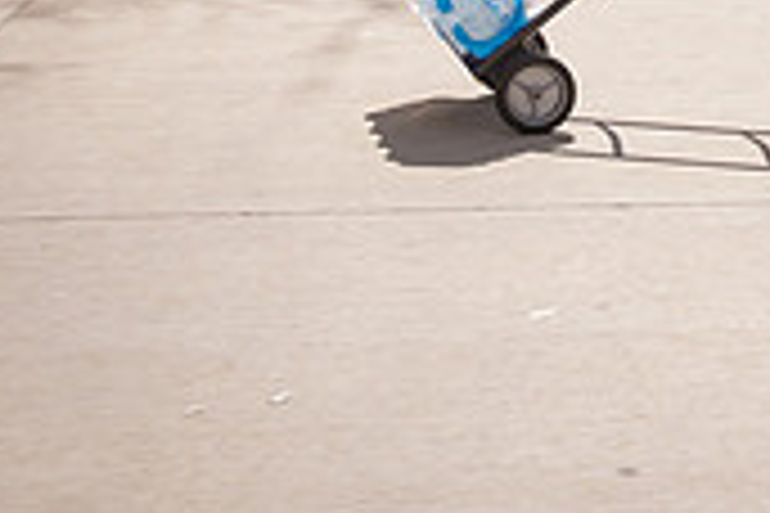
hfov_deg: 16.8
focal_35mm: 119
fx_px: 2545
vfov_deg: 11.1
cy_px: -263
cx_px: 770
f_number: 6.3
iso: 31
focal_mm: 35
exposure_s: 1/60
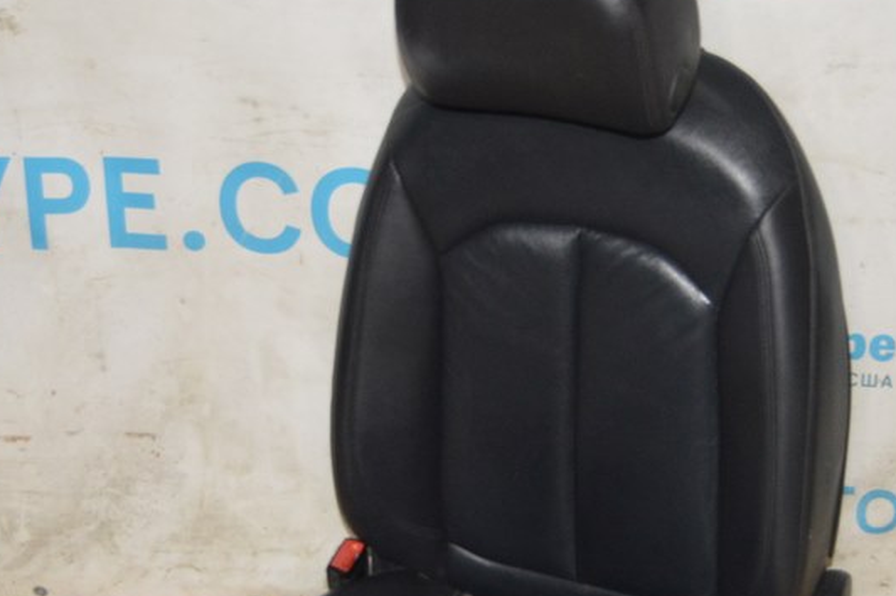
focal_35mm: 75
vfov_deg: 18.1
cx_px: 461
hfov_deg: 27.0
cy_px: 440
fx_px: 1865
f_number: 4
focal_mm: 26
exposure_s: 1/60
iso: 1600
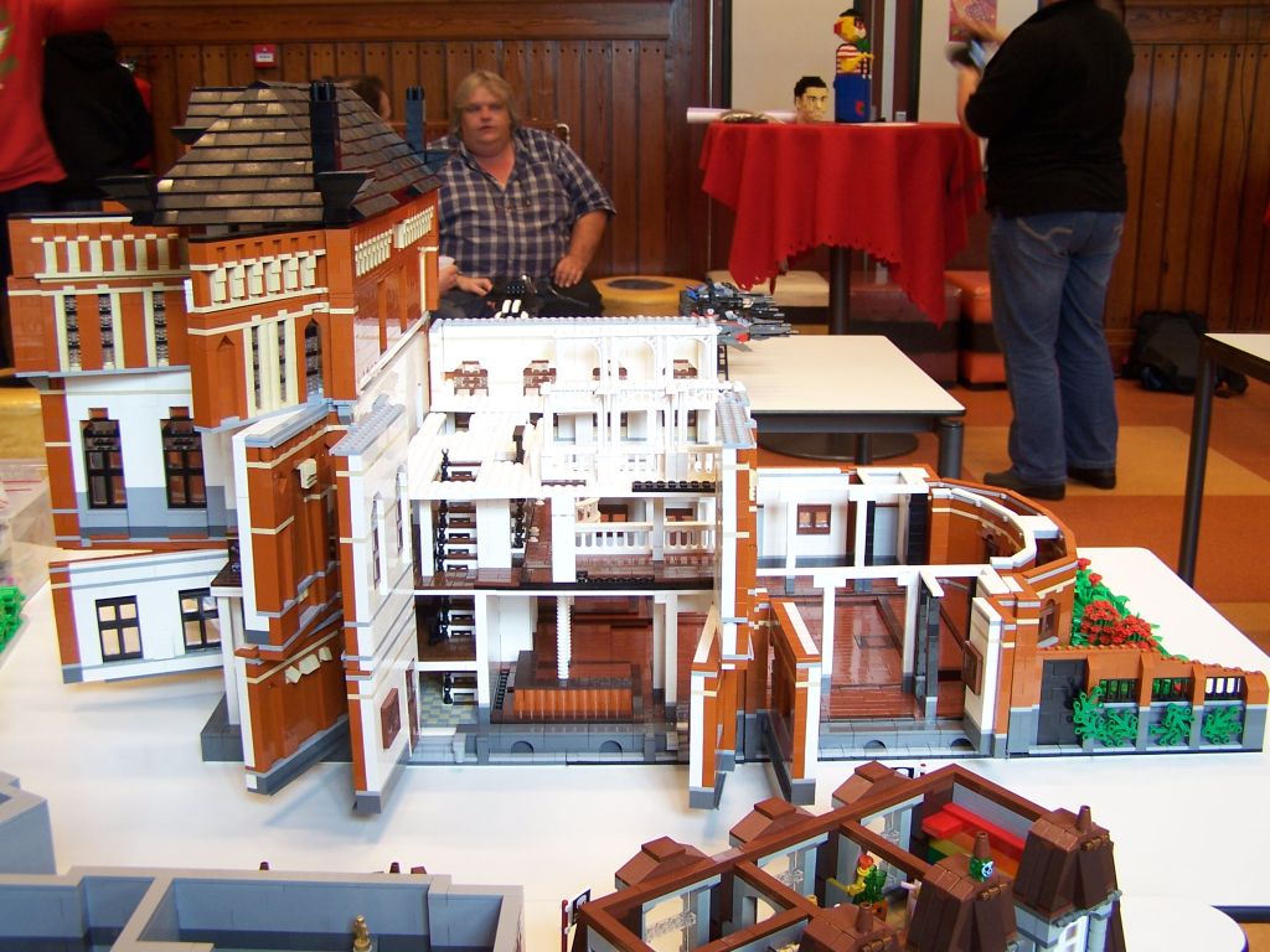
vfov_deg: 37.7
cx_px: 635
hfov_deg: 49.0
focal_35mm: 38
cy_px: 476
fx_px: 1394
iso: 80
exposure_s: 1/8
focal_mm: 6.3
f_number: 2.8
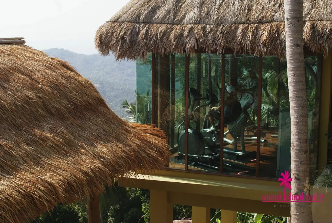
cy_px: 112
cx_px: 166
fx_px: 554
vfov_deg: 22.7
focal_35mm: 60
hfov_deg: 33.3
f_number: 9
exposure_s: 1/160
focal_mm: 40
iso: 100
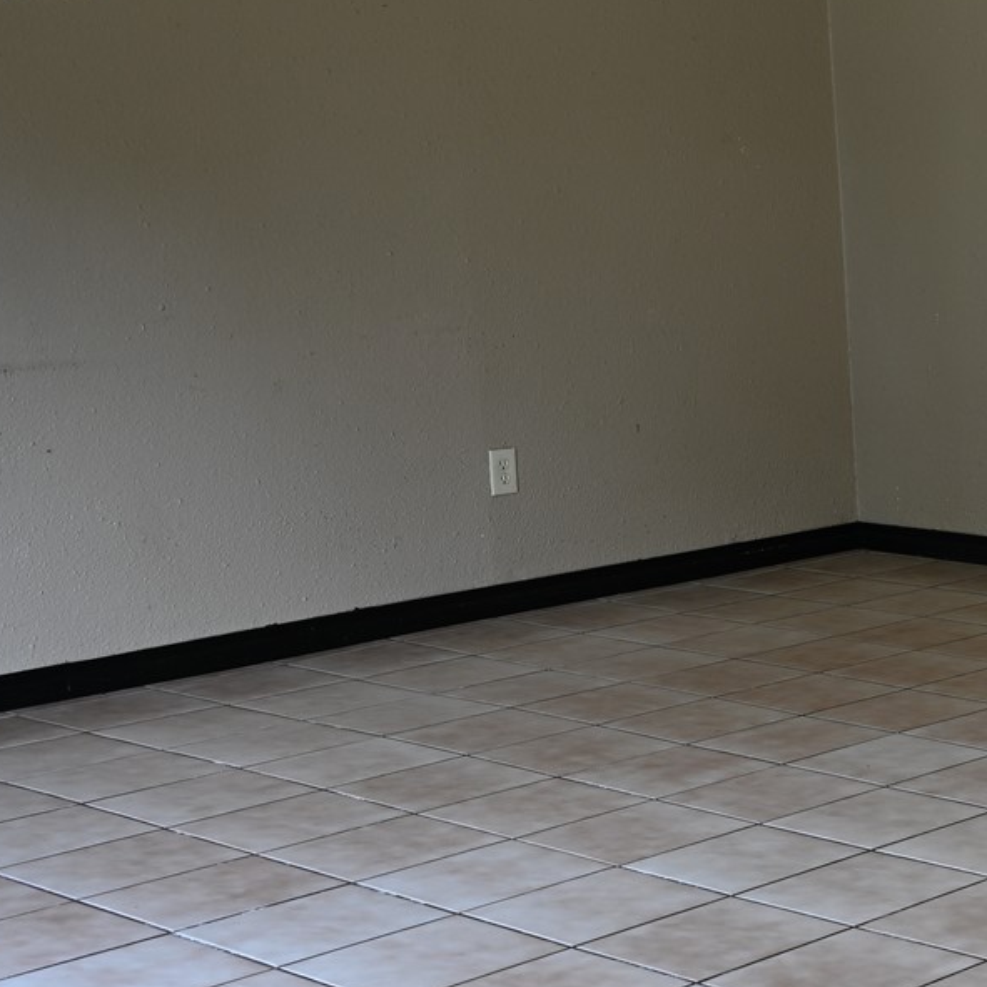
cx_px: 1550
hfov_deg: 19.5
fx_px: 2419
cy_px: 491
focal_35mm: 75
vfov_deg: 23.1
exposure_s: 1/25
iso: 140
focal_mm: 24
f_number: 4
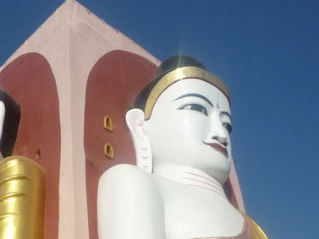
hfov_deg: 35.1
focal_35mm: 53
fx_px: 489
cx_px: 69
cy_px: 242
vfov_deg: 26.1
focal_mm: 4.4
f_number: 5.6
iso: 100
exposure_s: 1/800
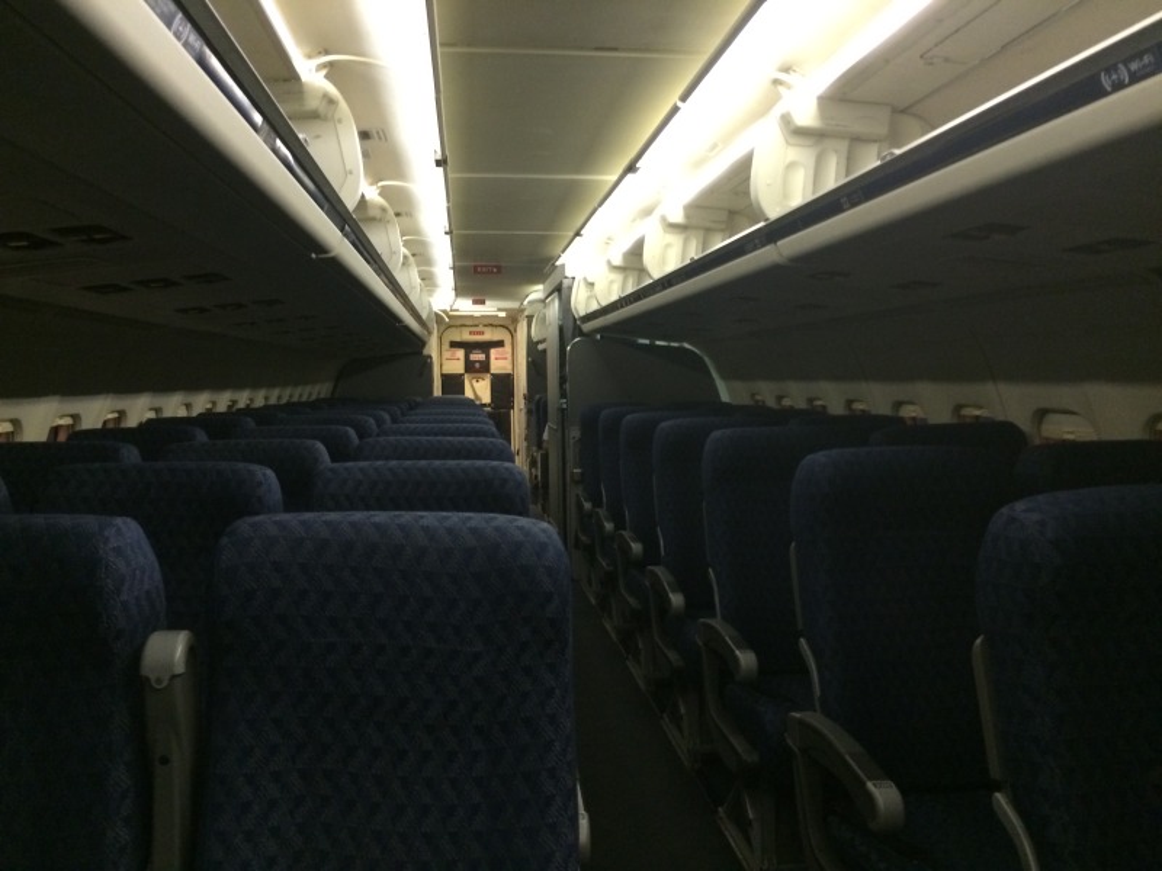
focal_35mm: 29
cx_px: 581
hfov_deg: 61.7
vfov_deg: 48.2
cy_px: 436
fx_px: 973
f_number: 2.2
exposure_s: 1/15
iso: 250
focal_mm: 4.15
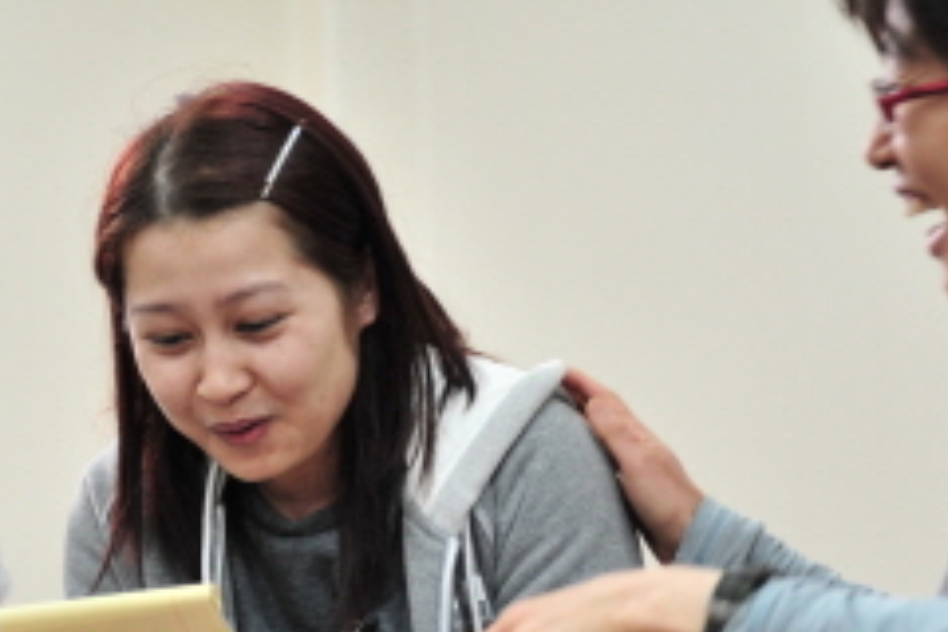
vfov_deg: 9.8
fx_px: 3686
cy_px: 531
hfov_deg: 14.6
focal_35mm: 140
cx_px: 261
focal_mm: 56
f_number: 2.8
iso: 1600
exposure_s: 1/100
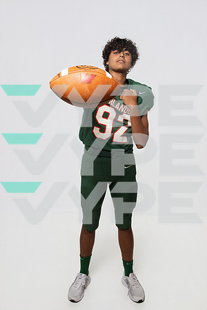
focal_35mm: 32
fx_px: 280
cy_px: 155
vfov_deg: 58.0
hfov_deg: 40.5
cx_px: 104
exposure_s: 1/160
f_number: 8
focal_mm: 32.5
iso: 500
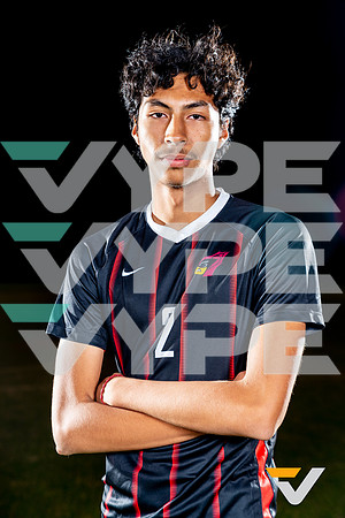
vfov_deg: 33.4
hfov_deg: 22.6
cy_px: 259
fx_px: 862
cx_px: 172
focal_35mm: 60
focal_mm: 60
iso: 100
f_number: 4.5
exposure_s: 1/125
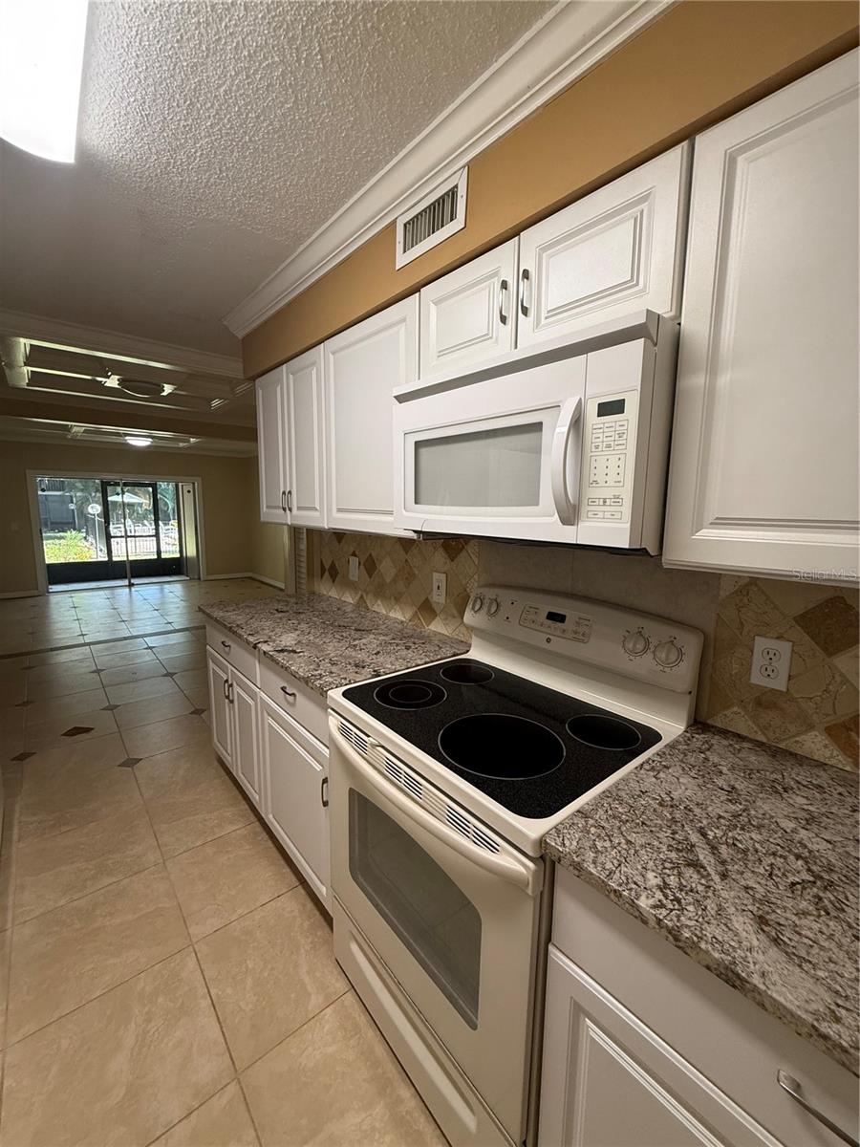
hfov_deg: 85.7
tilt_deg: -8.5
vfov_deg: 102.1
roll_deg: -0.4
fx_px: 464
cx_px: 430
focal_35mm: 14
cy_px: 574
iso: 200
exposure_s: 1/120
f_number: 2.2
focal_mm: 2.22
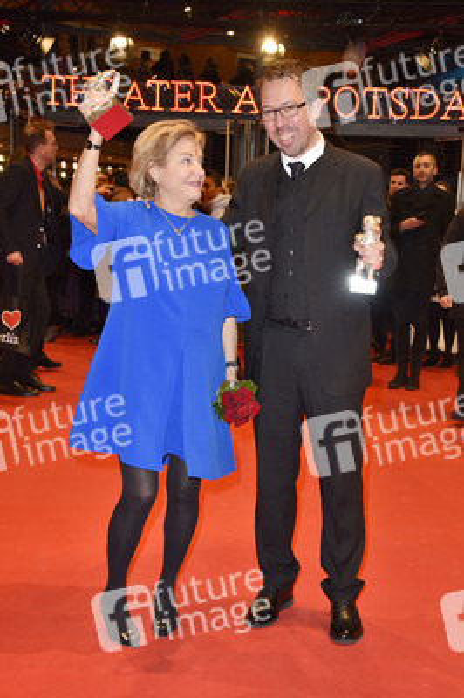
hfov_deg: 26.9
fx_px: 968
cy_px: 349
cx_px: 232
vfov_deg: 39.6
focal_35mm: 50
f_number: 5.6
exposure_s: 1/125
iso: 400
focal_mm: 50
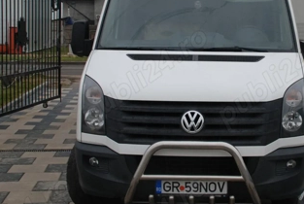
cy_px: 65
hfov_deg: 28.9
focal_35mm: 69
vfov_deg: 19.7
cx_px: 212
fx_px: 584
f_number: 4
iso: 200
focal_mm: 24
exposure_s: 1/500
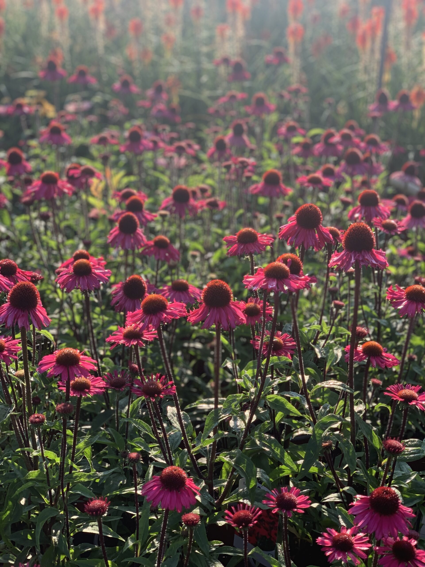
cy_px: 284
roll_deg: -0.8
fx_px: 851
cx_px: 212
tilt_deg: -23.8
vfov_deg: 36.8
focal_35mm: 52
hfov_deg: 28.0
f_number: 2.4
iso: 16
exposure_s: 1/202
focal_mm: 6
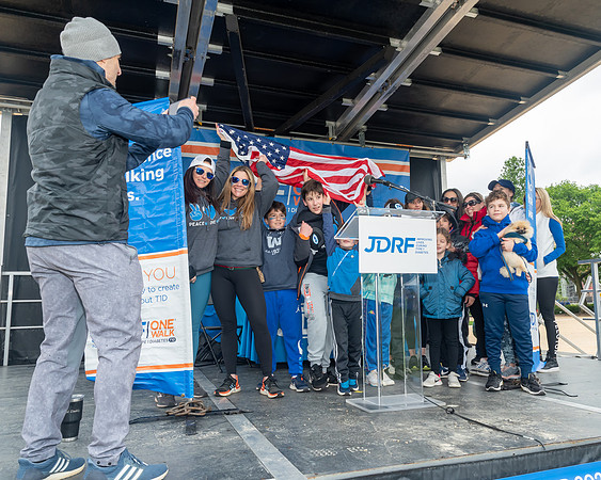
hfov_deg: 63.9
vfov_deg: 53.1
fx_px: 481
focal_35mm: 27
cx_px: 325
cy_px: 240
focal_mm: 16
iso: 400
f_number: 8
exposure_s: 1/250
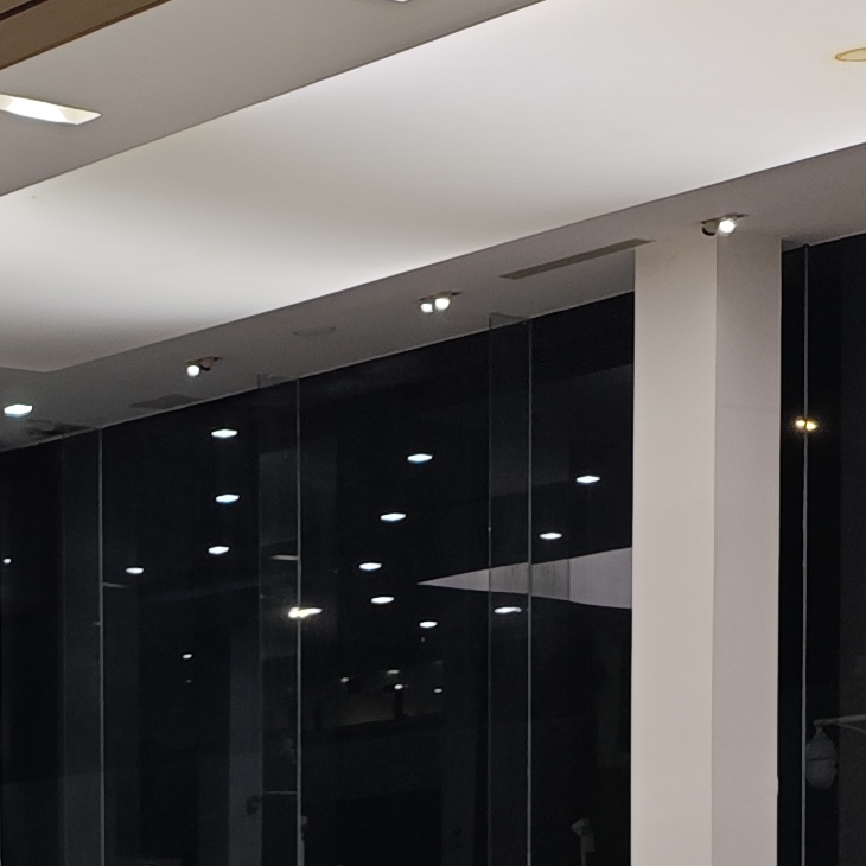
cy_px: 1216
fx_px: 3227
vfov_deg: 14.5
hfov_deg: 14.6
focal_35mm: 114
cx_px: -287
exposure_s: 1/100
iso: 64
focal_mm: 8.7
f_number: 1.9
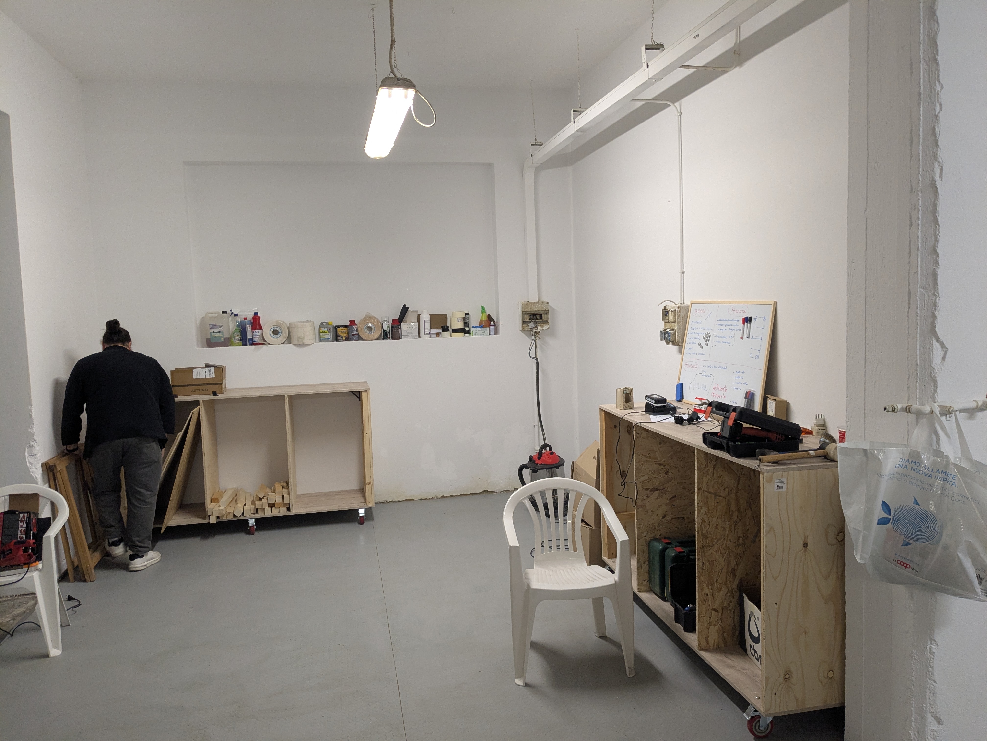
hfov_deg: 65.3
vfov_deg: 51.4
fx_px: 770
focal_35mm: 27
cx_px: 494
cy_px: 370
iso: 122
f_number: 1.73
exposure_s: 1/50
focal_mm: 4.38
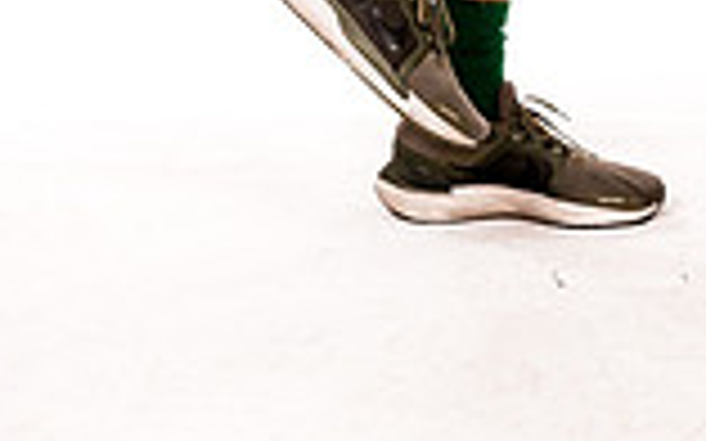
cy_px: -504
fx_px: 3154
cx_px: 621
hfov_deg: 12.7
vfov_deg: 7.6
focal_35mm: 164
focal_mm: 56
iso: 800
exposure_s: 1/400
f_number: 8
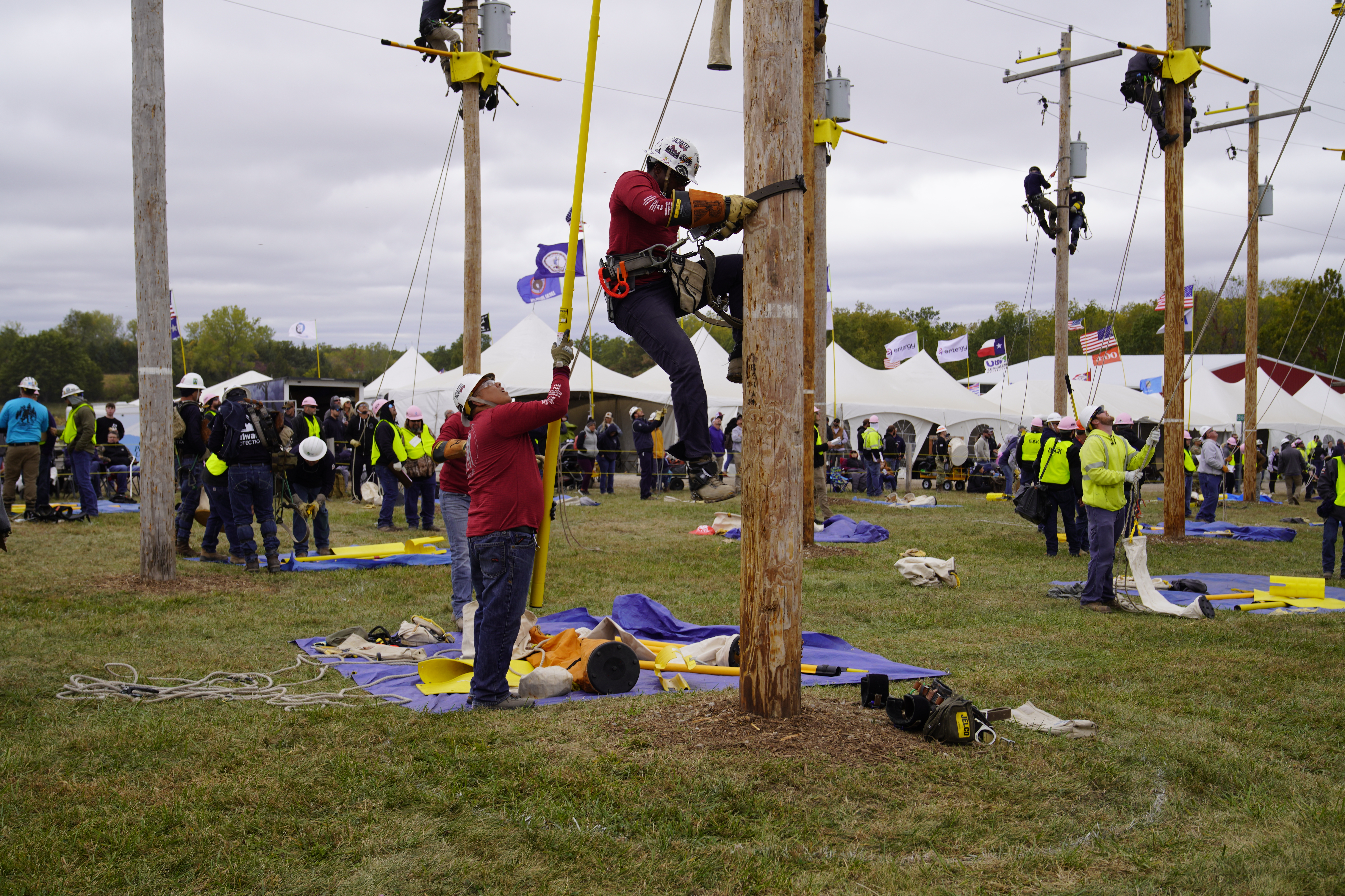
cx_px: 672
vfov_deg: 35.1
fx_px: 1420
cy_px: 448
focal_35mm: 38
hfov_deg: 50.7
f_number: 5
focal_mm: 38
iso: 100
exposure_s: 1/250
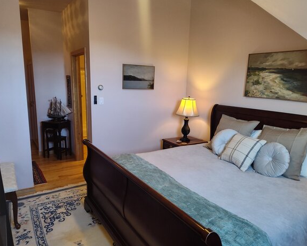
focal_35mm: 25
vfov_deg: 56.8
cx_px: 155
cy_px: 126
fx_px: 227
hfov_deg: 68.1
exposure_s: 1/120
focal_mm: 5.56
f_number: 1.8
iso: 1138
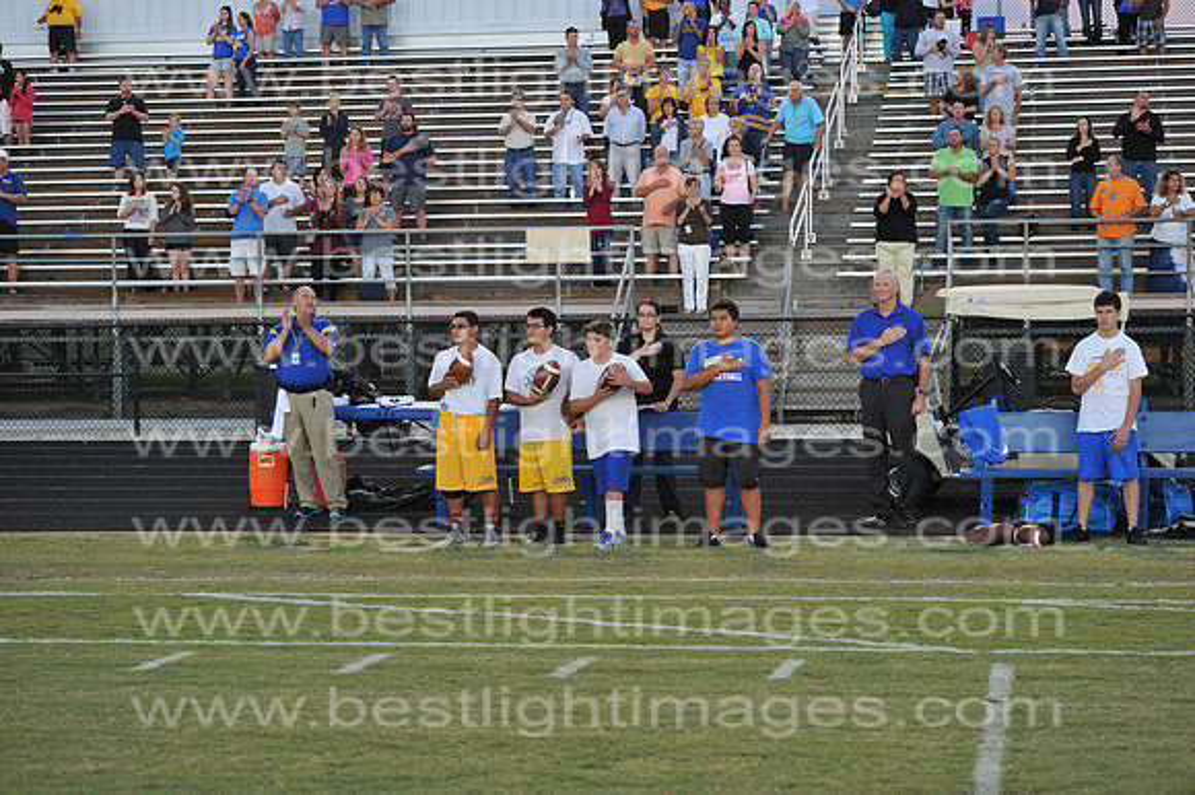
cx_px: 598
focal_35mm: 86
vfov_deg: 15.9
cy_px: 398
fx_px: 2853
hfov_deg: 23.7
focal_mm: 86
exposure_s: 1/400
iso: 1600
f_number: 3.2
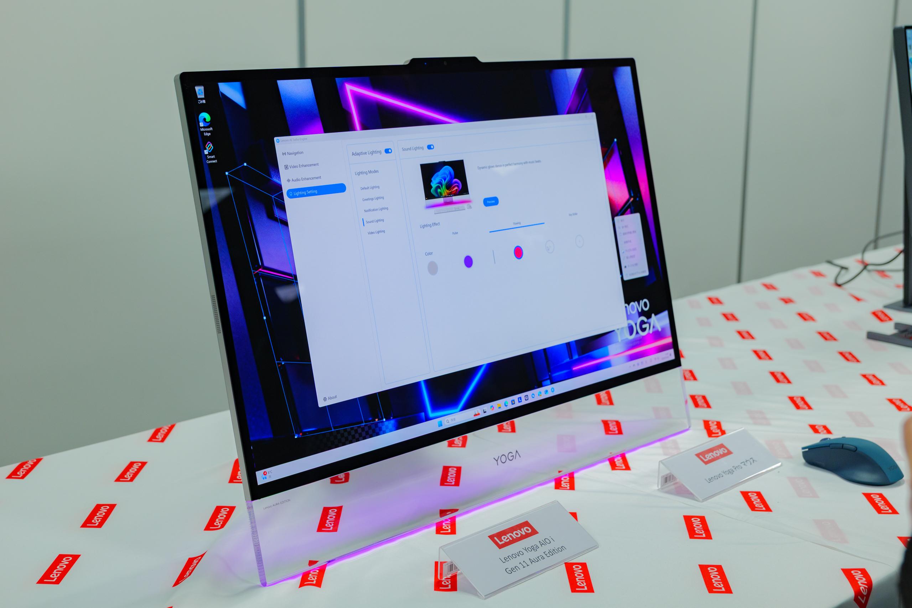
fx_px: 1292
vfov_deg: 26.5
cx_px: 456
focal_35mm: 51
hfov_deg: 38.9
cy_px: 304
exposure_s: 1/80
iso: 500
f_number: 6.3
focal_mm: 51
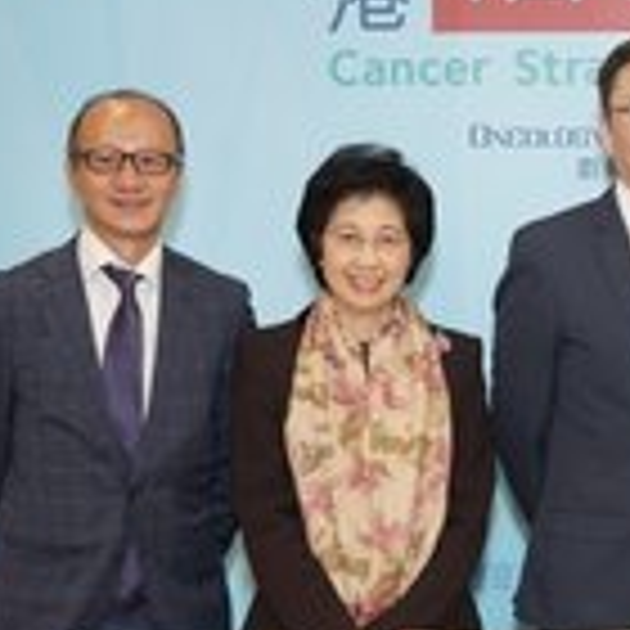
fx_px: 2244
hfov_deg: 15.5
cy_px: 322
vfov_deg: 16.0
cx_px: 734
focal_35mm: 109
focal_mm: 45
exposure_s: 1/80
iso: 1250
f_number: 5
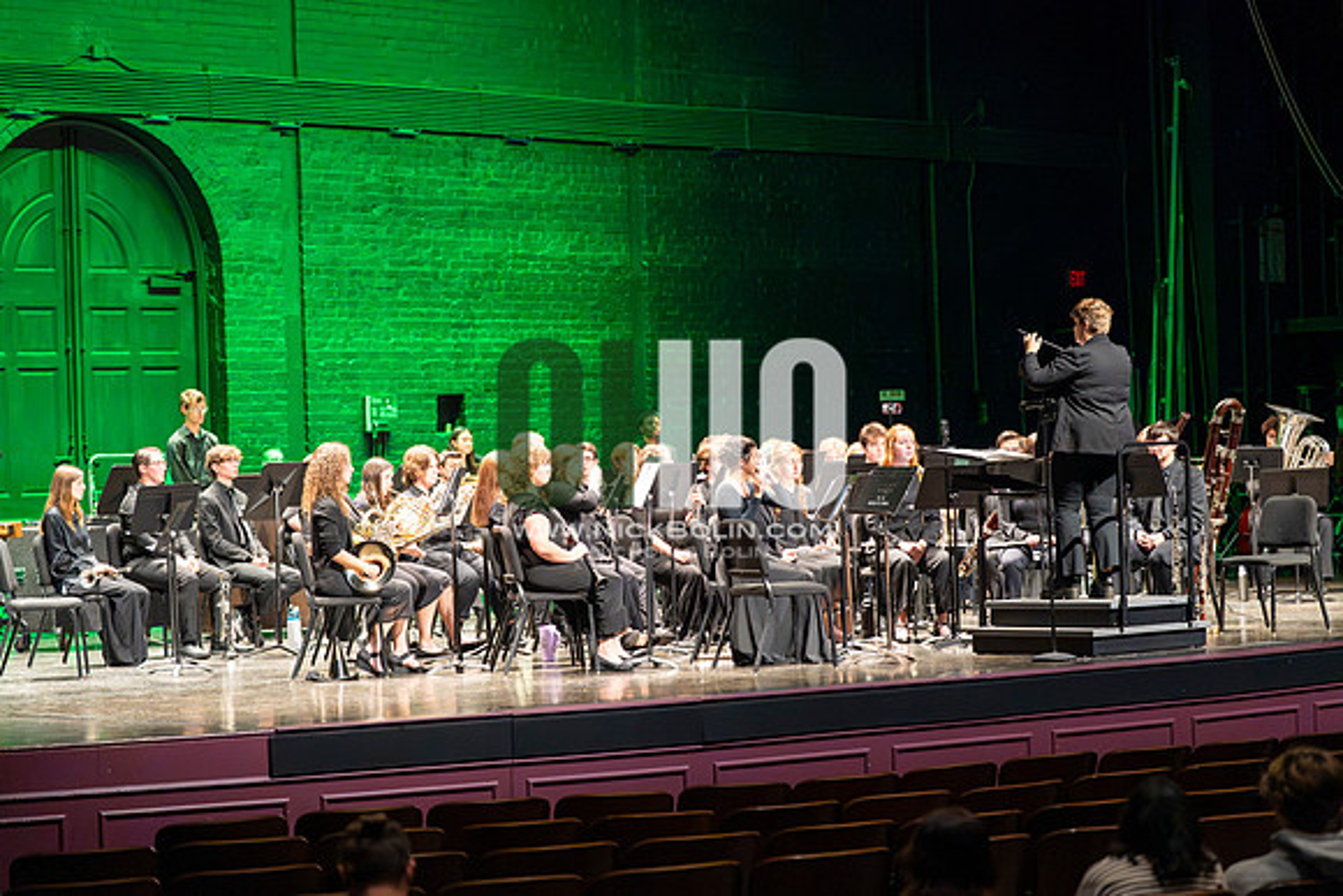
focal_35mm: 90
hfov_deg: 22.6
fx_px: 3358
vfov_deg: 15.2
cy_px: 448
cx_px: 672
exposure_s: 1/640
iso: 12800
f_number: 2.8
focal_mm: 90
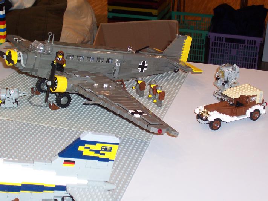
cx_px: 134
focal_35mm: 71
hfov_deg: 27.4
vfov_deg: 20.7
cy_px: 100
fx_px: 550
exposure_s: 1/90
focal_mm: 10.8
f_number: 4
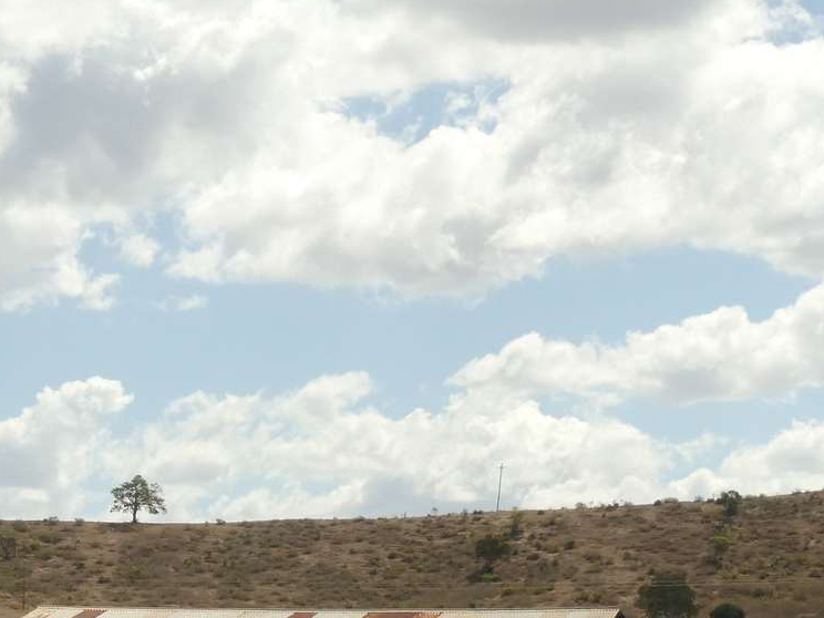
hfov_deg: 15.2
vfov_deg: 11.3
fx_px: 3071
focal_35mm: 129
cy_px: 680
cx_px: 165
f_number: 4.1
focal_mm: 9
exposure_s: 1/1000
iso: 80
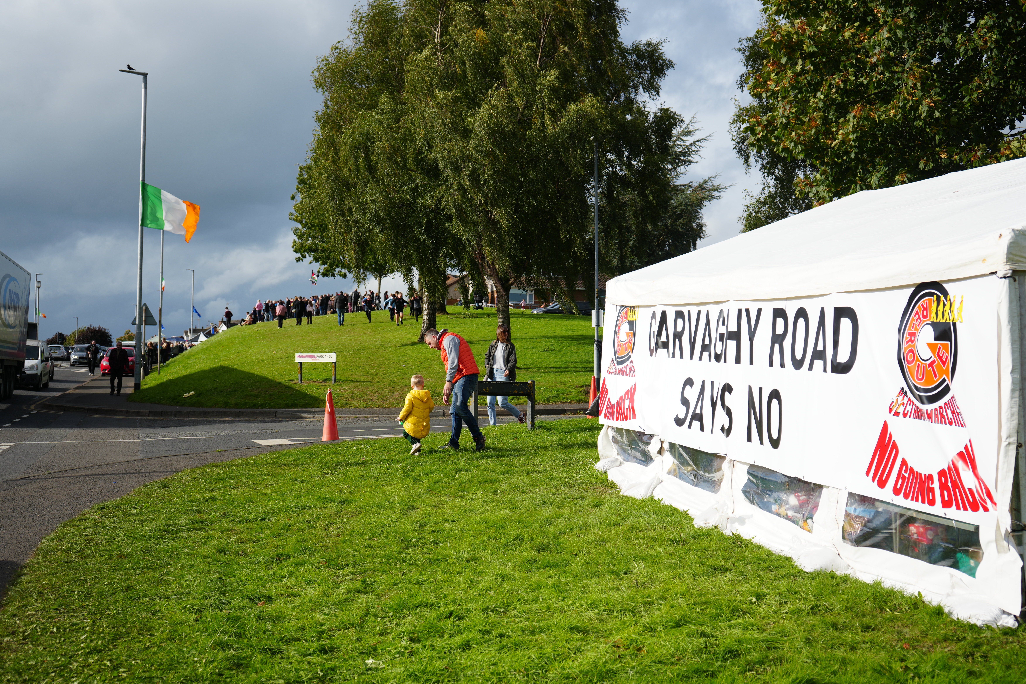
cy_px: 342
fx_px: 1311
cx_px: 513
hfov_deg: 42.7
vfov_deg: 29.2
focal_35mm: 46
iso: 100
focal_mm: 46
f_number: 5
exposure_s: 1/640
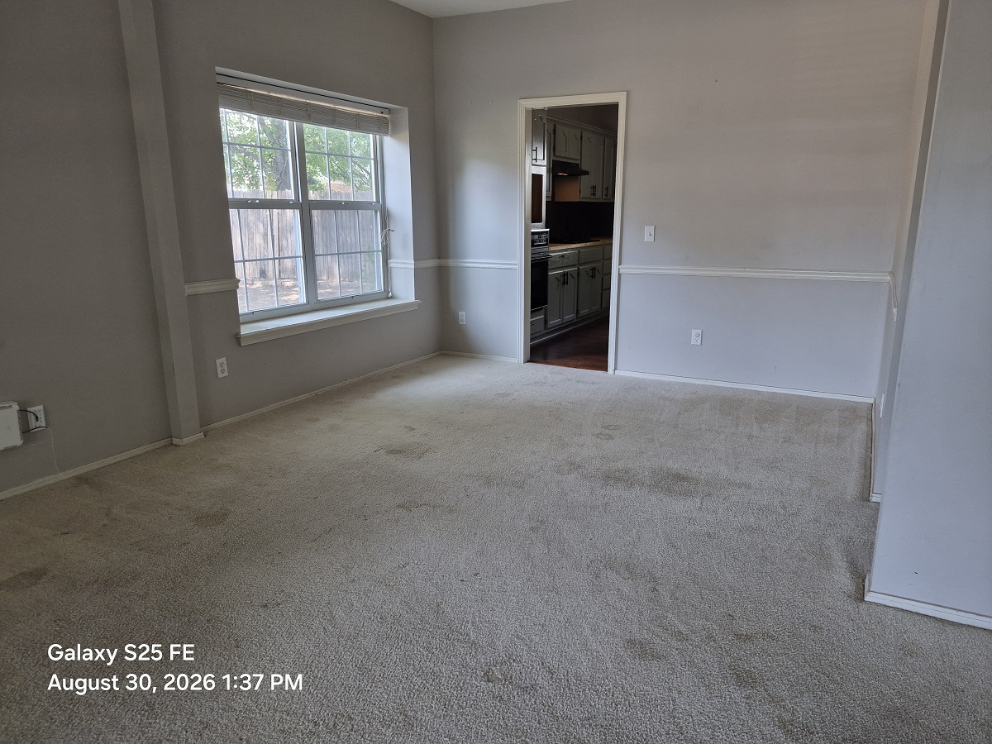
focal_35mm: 23
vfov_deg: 58.9
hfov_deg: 73.9
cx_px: 496
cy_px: 372
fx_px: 659
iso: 160
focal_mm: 5.4
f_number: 1.8
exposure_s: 1/120
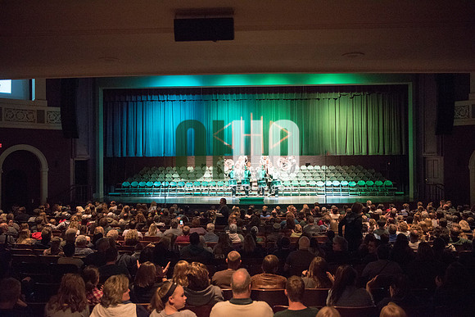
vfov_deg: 35.1
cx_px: 238
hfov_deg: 50.7
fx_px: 501
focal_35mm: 38
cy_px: 158
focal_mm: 38
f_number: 2.8
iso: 4000
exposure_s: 1/160
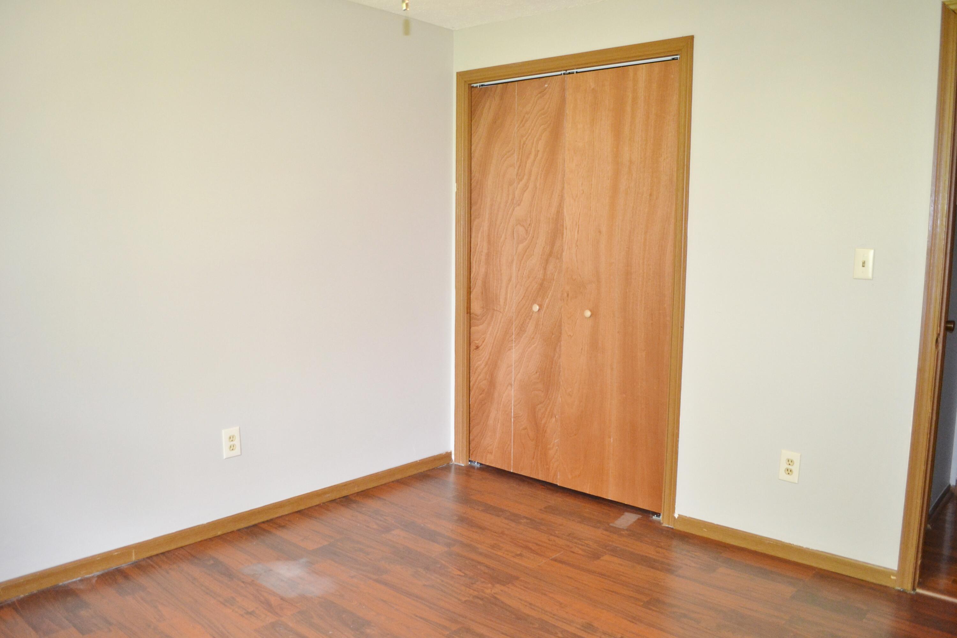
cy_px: 319
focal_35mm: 27
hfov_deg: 67.4
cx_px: 478
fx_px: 718
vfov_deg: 47.9
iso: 1250
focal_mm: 18
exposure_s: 1/60
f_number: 3.5
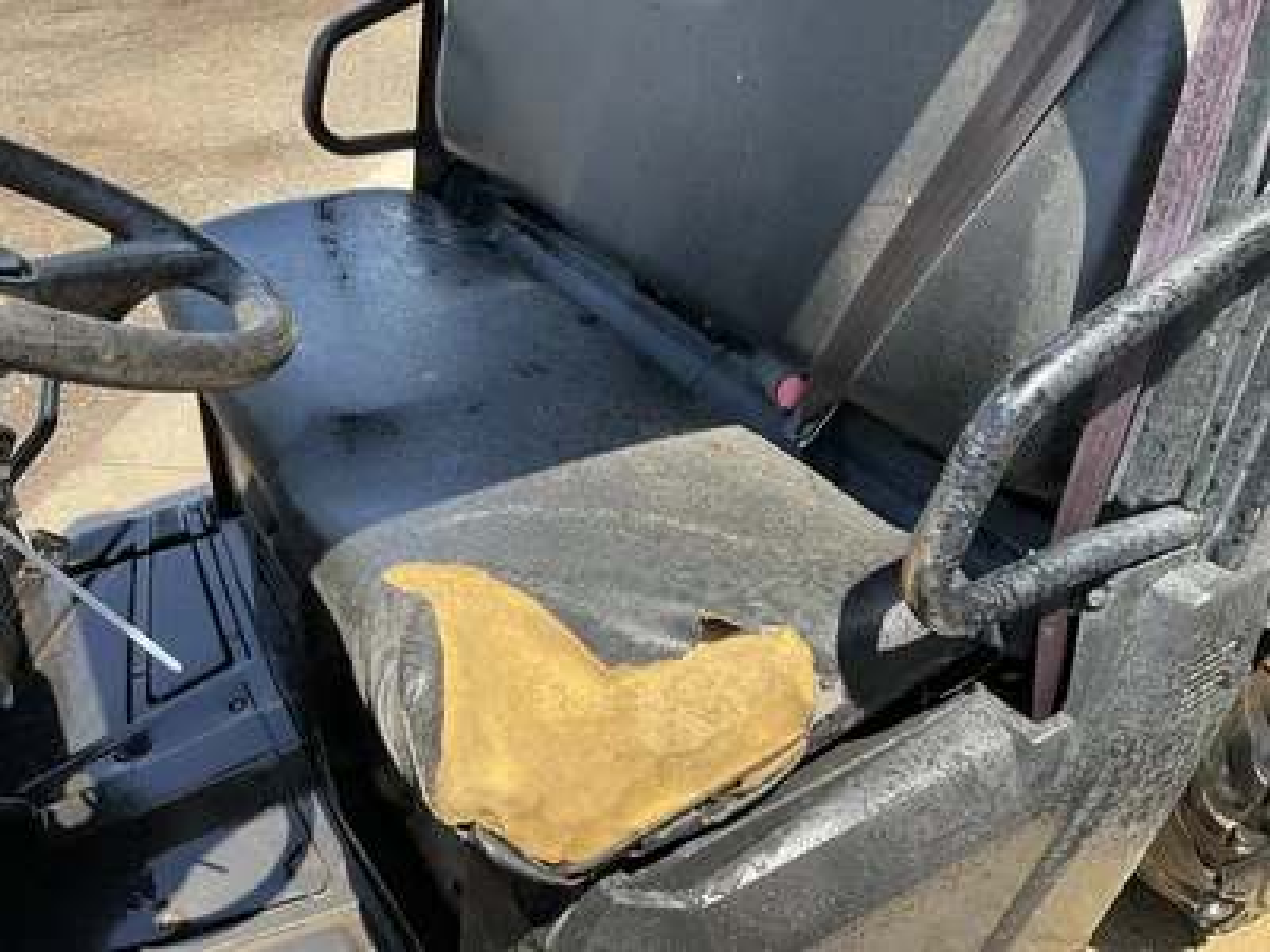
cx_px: 635
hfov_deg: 61.7
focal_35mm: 29
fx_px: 1064
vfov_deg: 48.2
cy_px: 476
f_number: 1.8
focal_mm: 3
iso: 25
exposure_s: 1/403
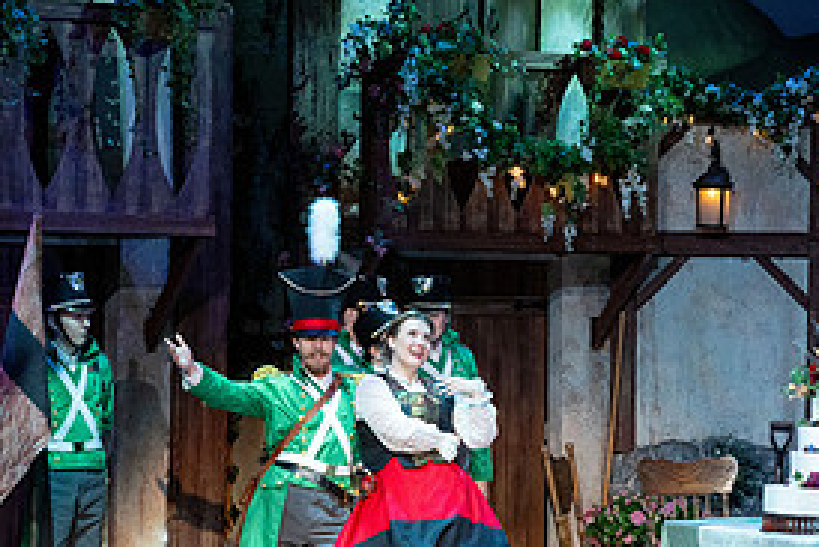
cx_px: 341
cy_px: 372
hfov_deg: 13.9
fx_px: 3369
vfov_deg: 9.3
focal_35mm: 148
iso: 1600
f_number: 5.6
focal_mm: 70
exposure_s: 1/160
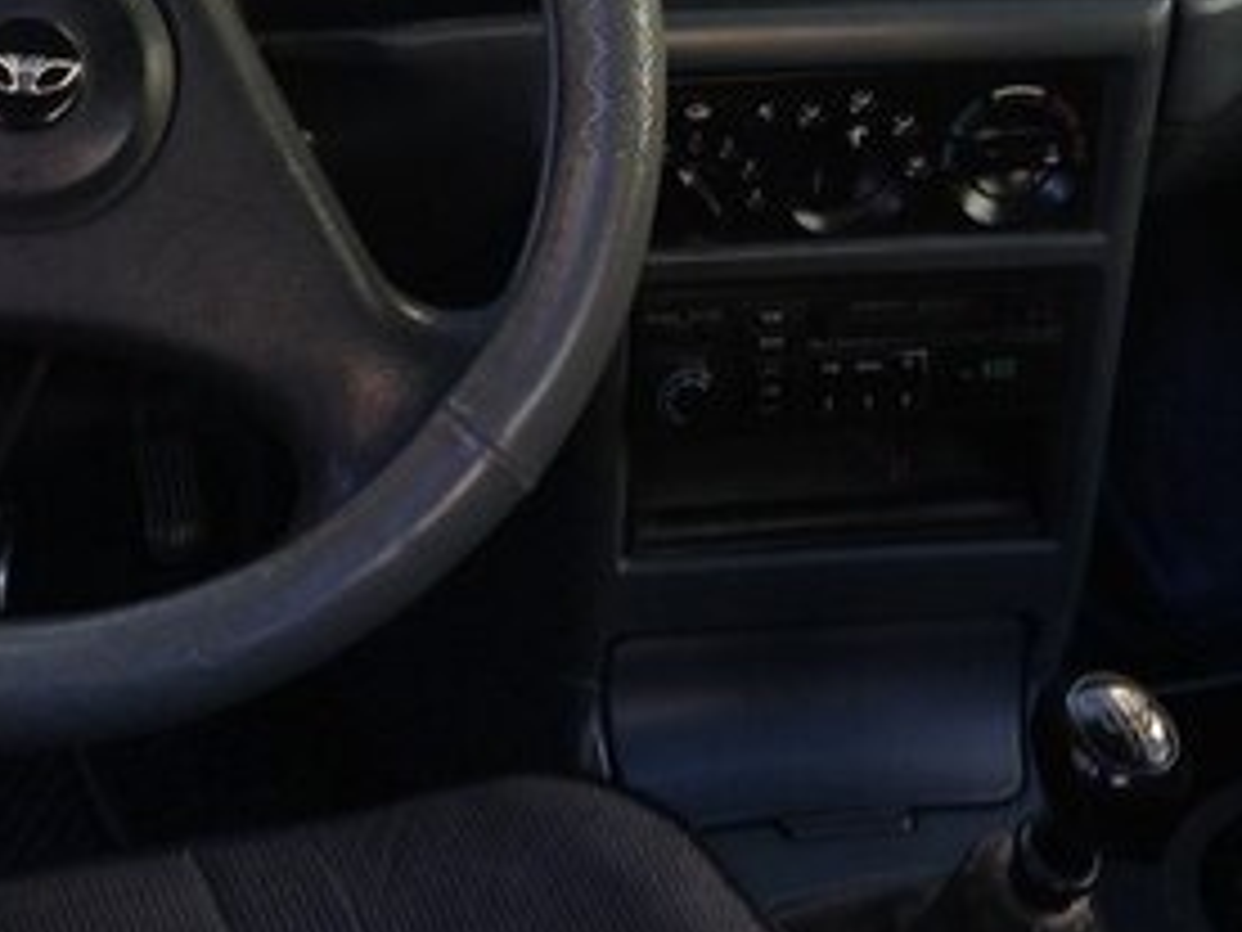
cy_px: -97
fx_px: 2834
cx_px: 459
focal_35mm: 79
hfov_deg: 24.6
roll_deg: +3.4
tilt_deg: -16.4
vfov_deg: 18.0
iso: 50
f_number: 2.4
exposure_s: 1/40
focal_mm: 4.12
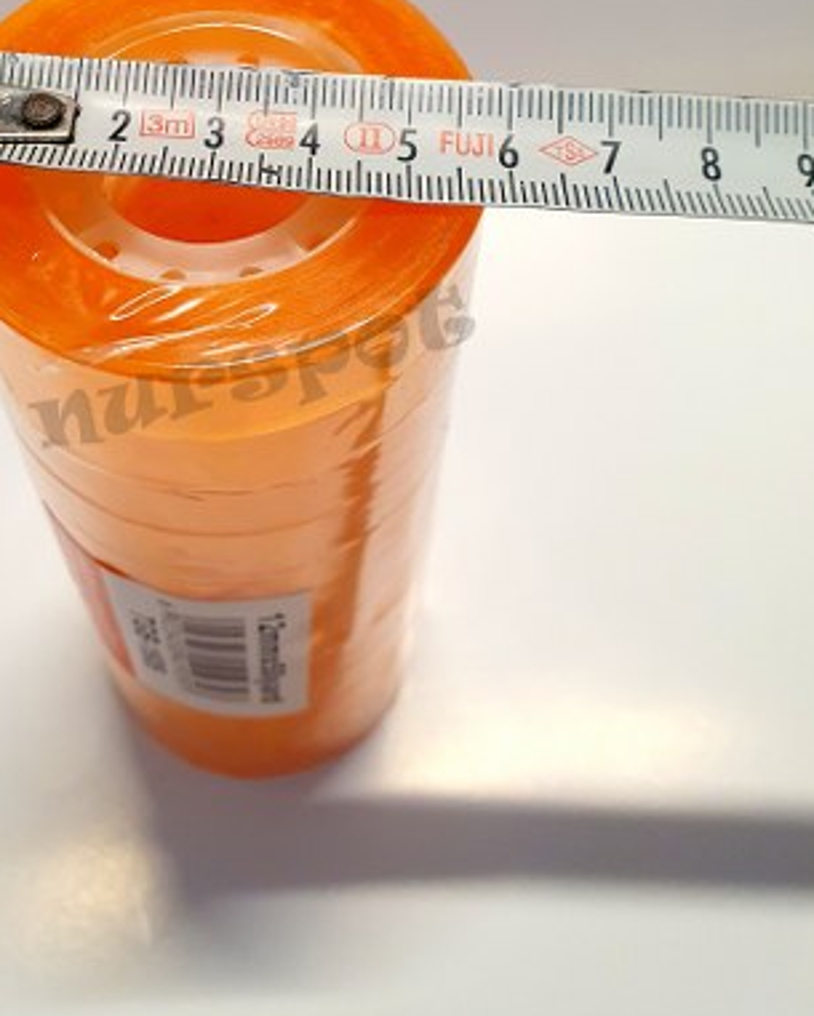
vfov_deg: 44.2
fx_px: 1204
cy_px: 251
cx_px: 256
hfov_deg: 36.9
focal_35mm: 40
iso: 320
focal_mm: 4.32
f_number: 2.4
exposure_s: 1/40
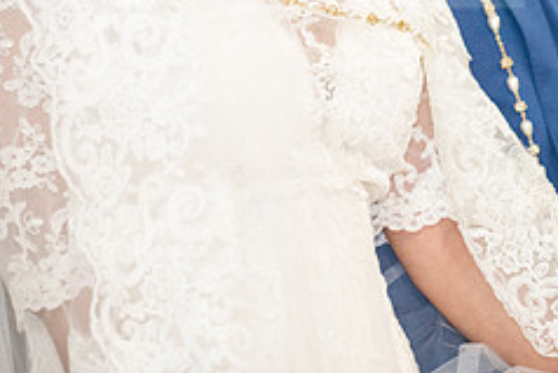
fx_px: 6436
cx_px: 326
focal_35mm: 415
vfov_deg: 3.3
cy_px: -48
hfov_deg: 5.0
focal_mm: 170
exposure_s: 1/160
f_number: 2.8
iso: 2000
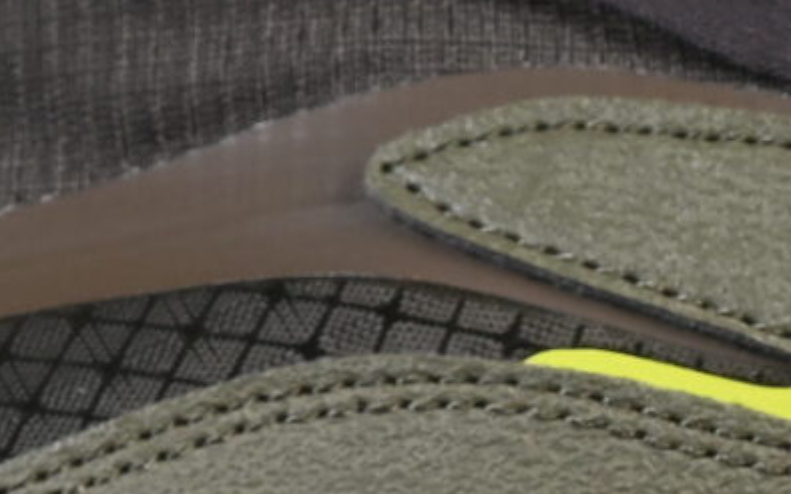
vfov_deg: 2.6
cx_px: 219
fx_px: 10711
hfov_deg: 4.2
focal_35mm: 497
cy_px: 200
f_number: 6.3
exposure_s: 1/60
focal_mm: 50
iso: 160
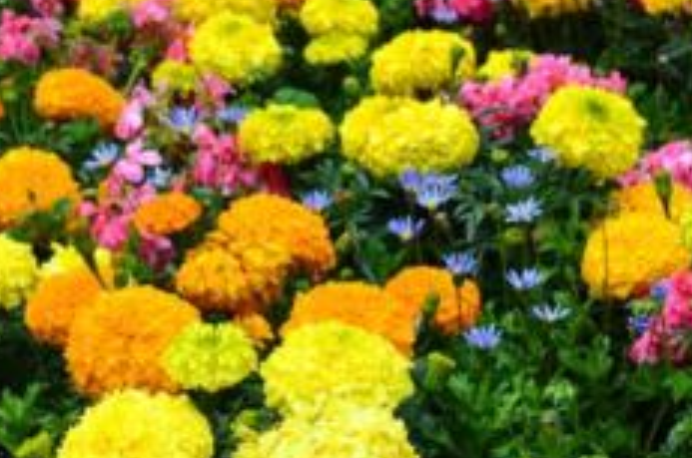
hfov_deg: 18.6
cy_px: 442
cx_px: 626
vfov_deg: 12.5
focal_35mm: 108
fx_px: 2072
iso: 200
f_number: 11
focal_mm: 26
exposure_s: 1/100
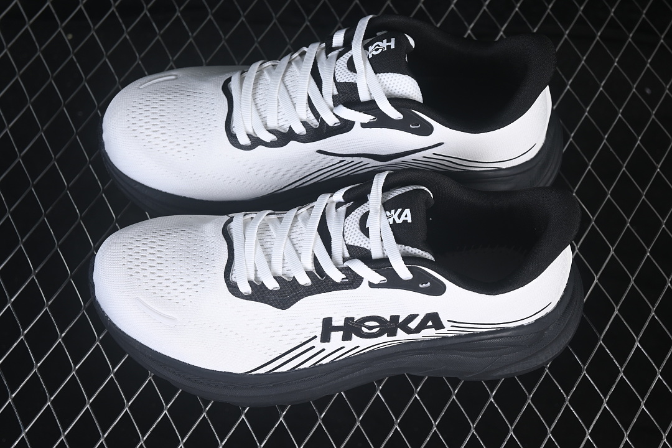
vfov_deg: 18.2
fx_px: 1400
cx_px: 336
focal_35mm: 75
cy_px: 224
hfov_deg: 27.0
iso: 160
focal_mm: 50
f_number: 7.1
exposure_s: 1/80
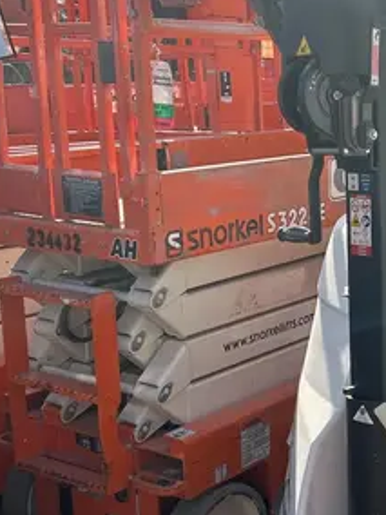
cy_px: 311
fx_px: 996
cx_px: 429
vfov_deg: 28.9
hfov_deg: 20.8
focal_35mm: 67
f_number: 1.5
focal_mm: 5.7
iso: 50
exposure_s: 1/3165
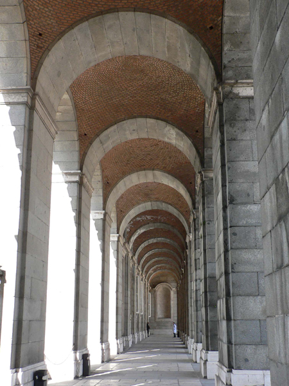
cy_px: 193
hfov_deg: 32.9
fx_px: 490
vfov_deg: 42.9
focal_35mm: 44
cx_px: 144
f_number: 4
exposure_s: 1/160
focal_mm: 5.8
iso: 100
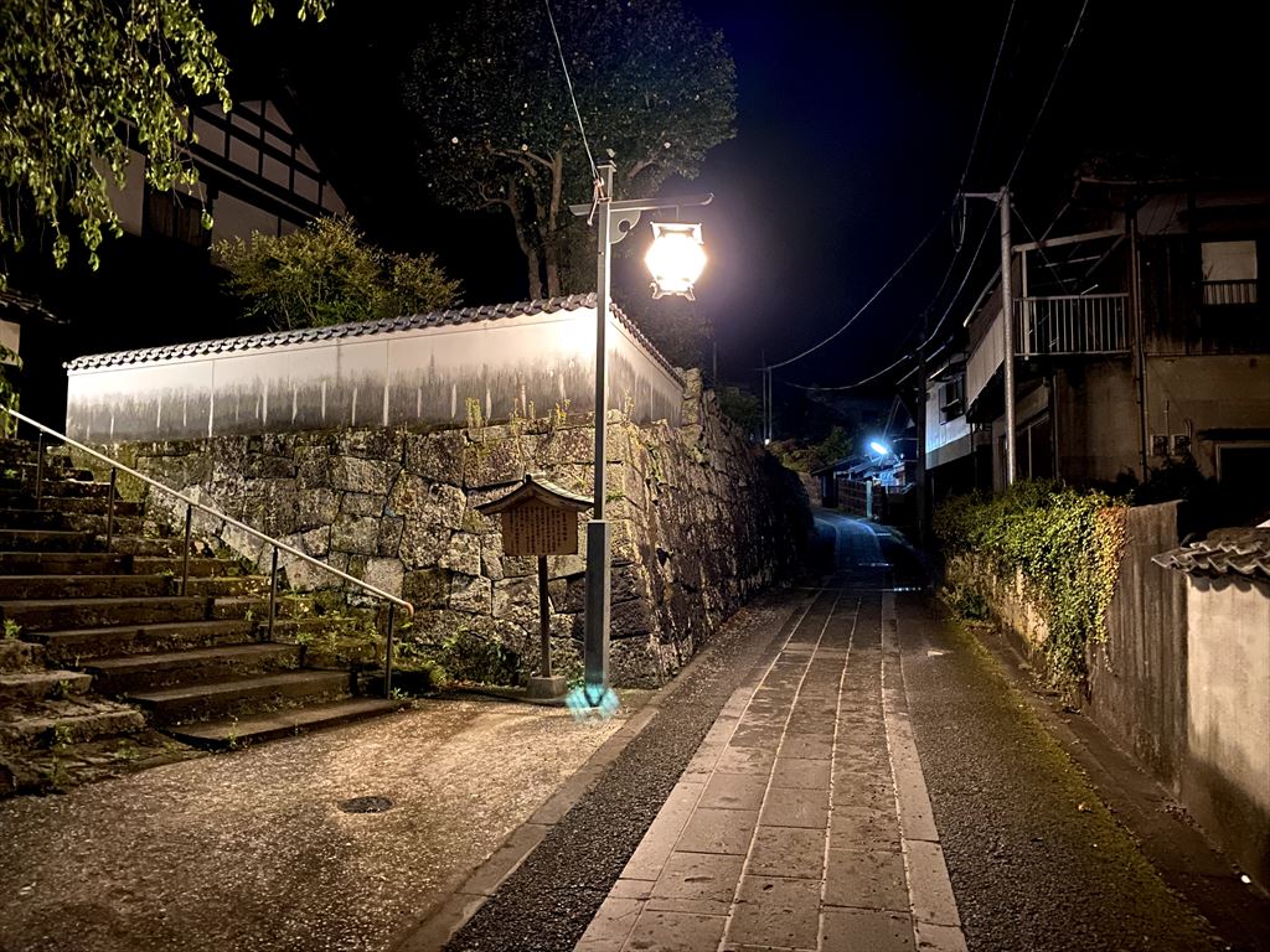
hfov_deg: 67.3
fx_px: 954
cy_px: 476
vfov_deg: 53.1
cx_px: 635
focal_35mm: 26
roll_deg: -1.3
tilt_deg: +3.9
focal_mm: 4.25
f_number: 1.8
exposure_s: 1/4
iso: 800
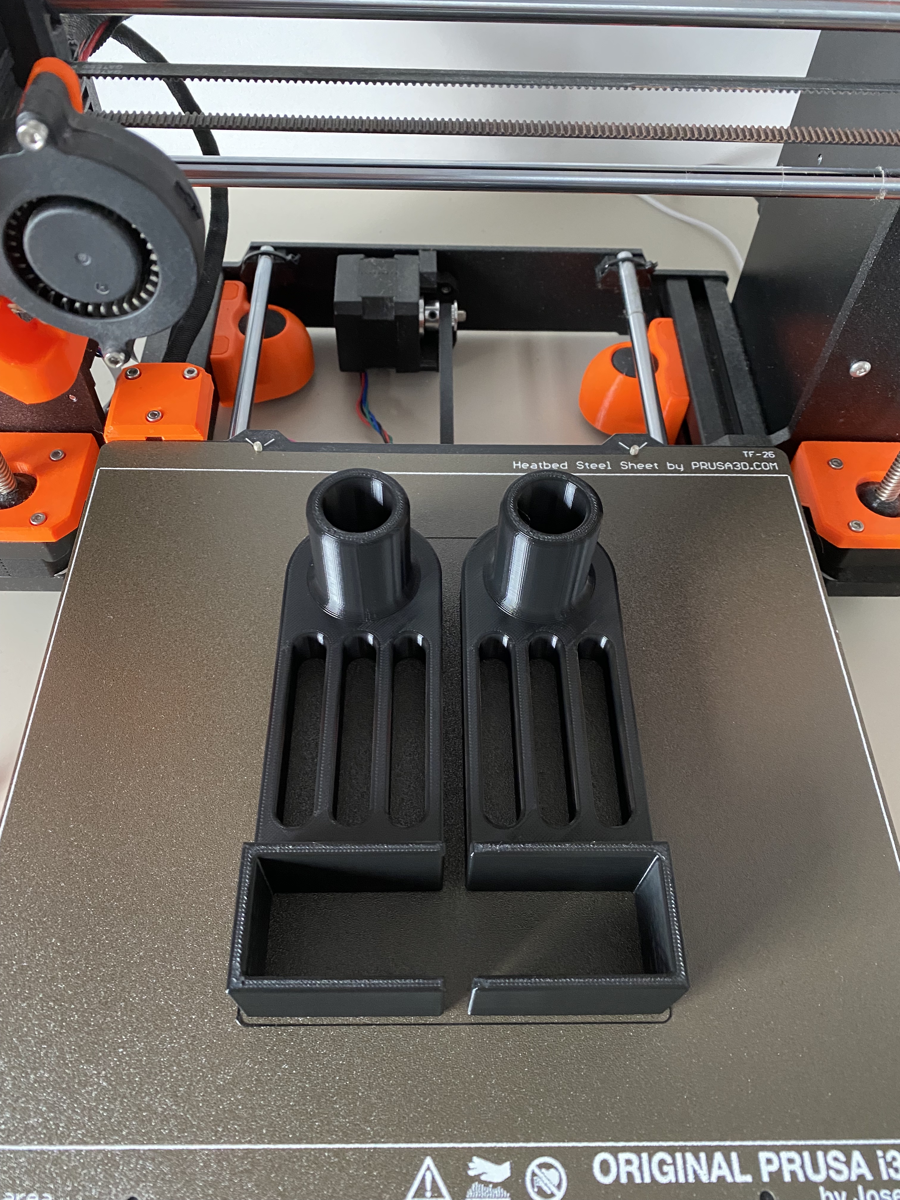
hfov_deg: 53.1
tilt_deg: -55.5
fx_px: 901
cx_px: 450
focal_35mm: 26
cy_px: 600
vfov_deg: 67.3
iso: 500
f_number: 1.8
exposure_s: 1/40
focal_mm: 4.25
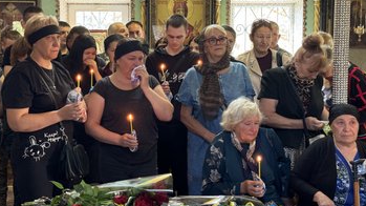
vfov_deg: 20.0
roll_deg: +0.1
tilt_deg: -3.6
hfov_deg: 34.9
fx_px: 582
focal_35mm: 60
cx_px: 160
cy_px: 84
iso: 400
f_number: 1.78
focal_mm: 6.76
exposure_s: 1/40
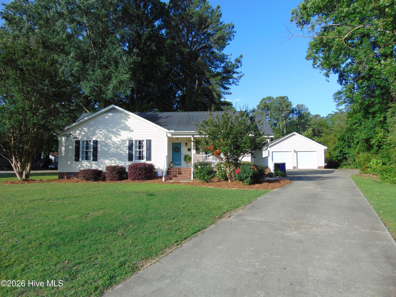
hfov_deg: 69.4
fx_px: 286
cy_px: 148
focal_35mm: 25
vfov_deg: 54.9
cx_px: 198
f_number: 3
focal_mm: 4.5
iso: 80
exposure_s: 1/800
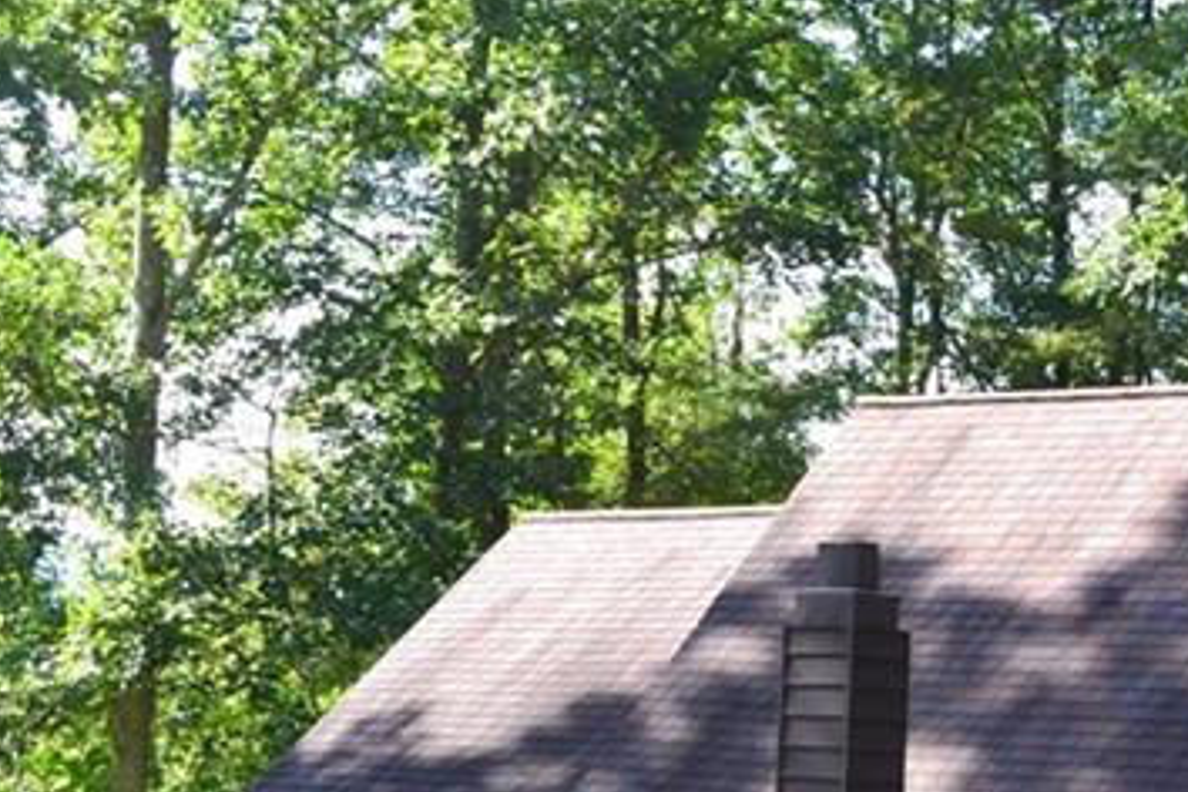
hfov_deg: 19.0
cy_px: 758
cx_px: 1235
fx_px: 3432
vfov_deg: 13.0
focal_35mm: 104
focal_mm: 24
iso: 400
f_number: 8
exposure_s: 1/80
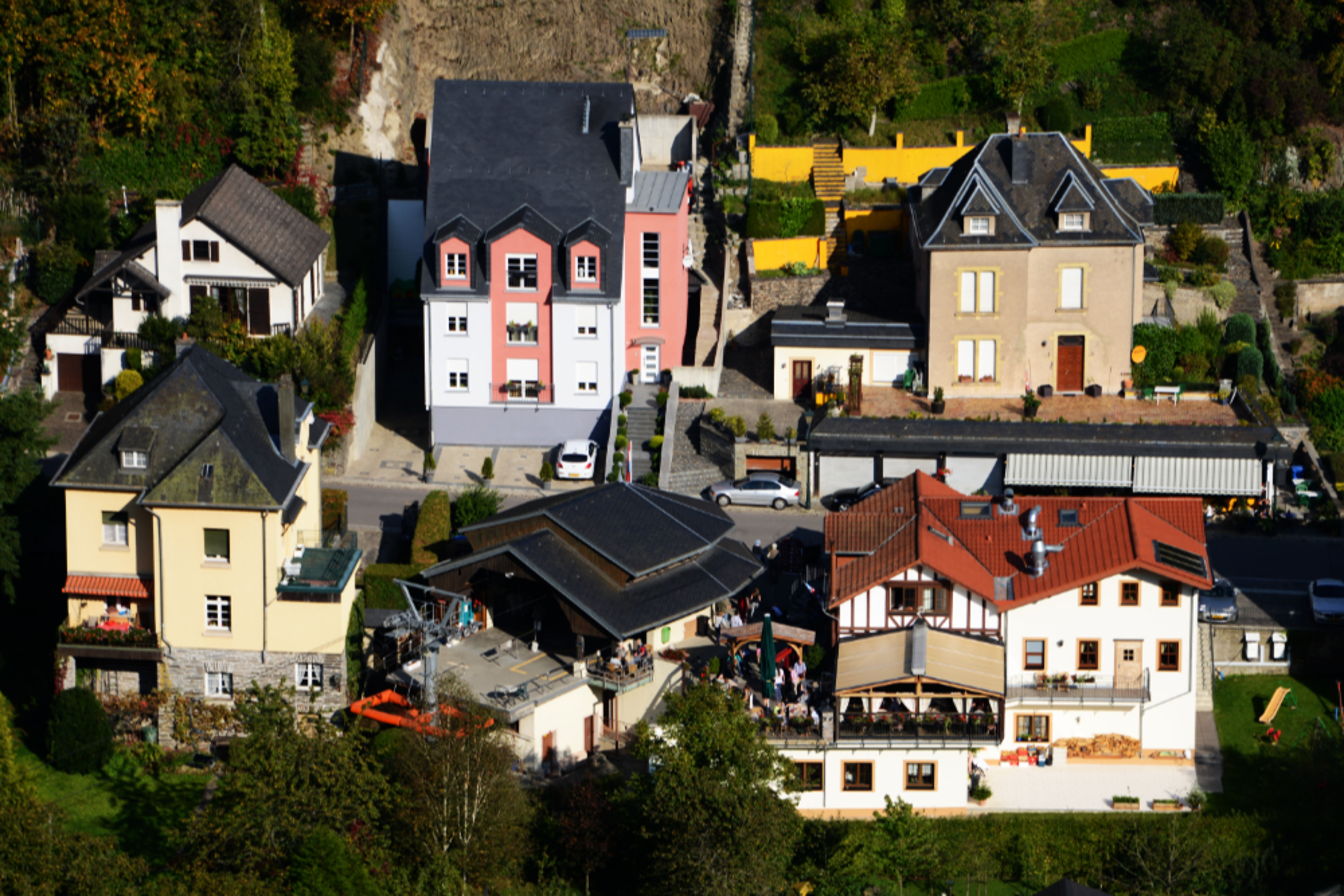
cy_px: 448
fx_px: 5040
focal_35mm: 135
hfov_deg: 15.2
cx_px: 672
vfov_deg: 10.2
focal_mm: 135
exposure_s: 1/800
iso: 125
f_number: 5.6
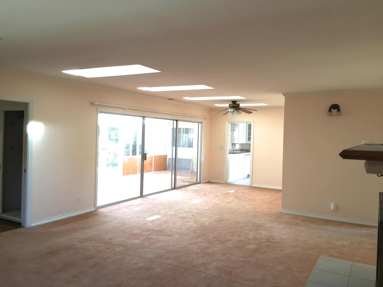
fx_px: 321
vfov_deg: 48.2
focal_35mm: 29
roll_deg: -2.4
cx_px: 192
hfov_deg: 61.7
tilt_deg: -0.9
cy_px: 144
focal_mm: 4.15
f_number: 2.2
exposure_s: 1/60
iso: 32
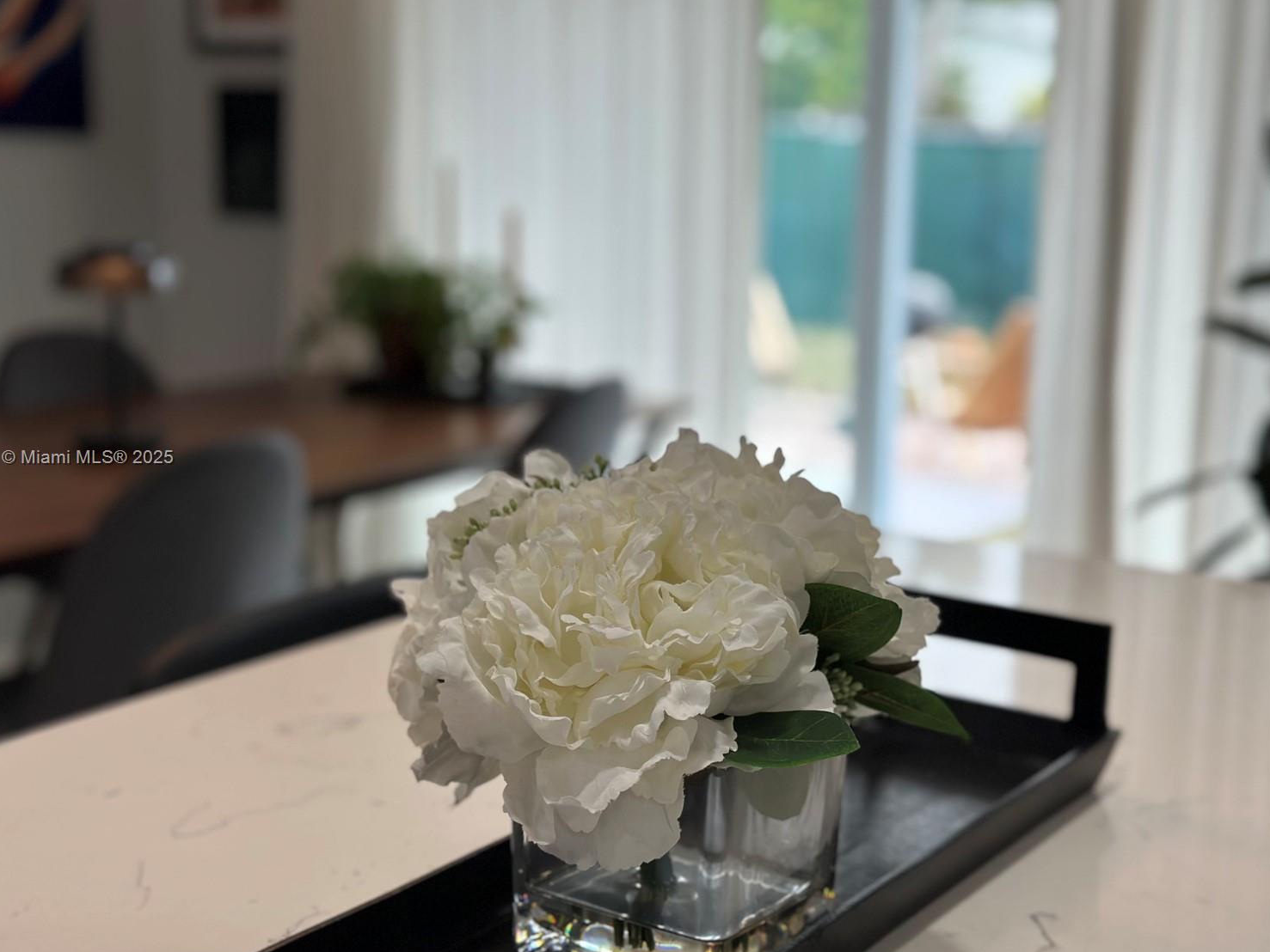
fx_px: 1908
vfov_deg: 28.0
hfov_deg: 36.8
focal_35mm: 52
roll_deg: -0.8
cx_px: 586
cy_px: 459
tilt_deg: -9.7
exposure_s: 1/487
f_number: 1.78
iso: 80
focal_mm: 6.86
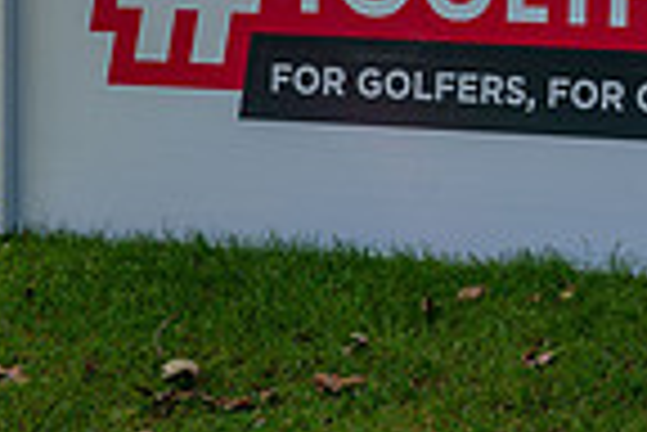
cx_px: 1281
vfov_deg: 4.8
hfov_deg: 7.1
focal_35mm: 281
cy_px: -414
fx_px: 5050
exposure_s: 1/160
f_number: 6.3
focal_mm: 70
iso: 100
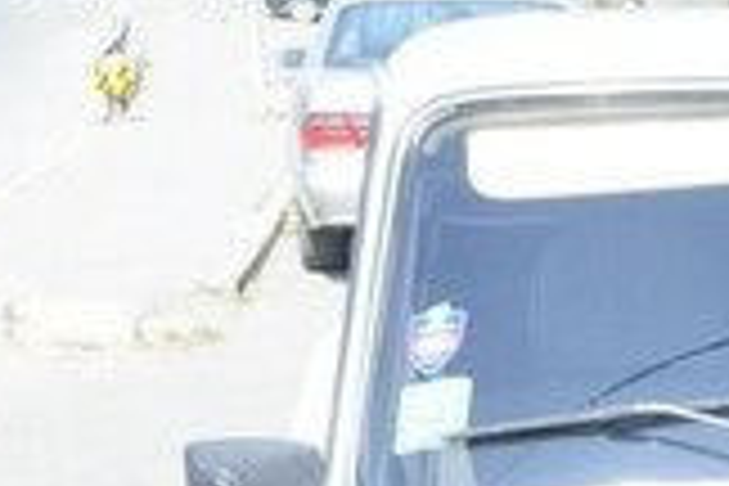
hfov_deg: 14.5
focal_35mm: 128
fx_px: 2592
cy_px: 792
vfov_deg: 10.3
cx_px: 1206
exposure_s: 1/125
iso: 800
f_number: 13
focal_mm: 21
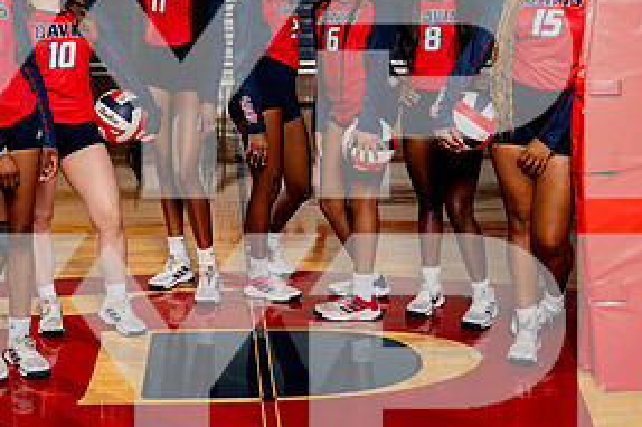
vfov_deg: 25.5
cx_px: 273
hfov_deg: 38.1
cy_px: 82
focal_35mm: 52
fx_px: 927
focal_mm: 25
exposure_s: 1/250
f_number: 5.6
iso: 100
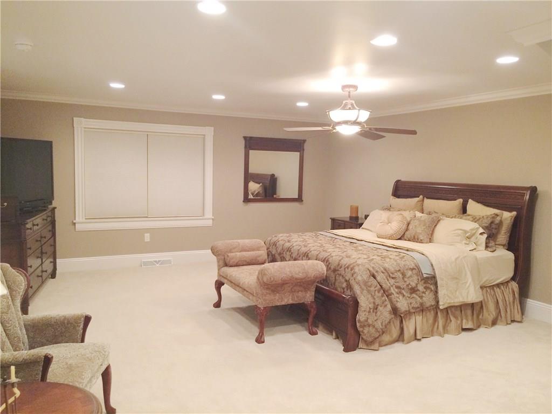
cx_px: 276
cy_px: 207
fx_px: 462
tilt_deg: -4.0
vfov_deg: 48.2
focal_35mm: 29
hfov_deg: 61.7
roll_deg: -1.4
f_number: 2.2
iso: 200
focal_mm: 4.15
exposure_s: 1/30
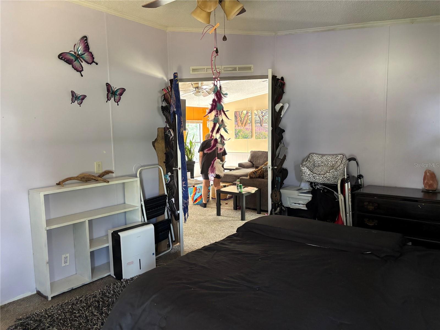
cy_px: 165
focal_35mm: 26
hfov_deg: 67.3
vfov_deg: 53.1
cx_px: 220
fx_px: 330
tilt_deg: -5.6
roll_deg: +1.5
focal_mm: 5.96
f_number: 1.6
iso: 500
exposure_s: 1/59
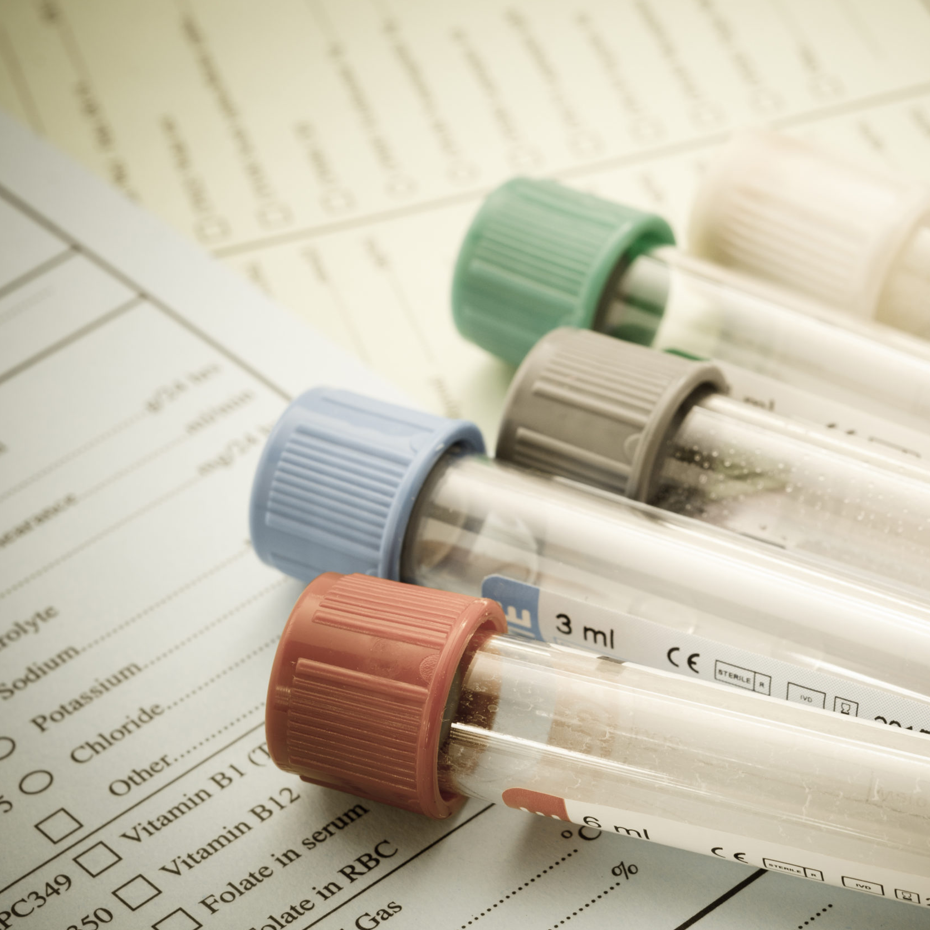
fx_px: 3556
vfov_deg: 14.9
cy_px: 465
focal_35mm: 117
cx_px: 666
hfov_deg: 14.9
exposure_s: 1/10
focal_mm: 60
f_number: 11
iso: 125
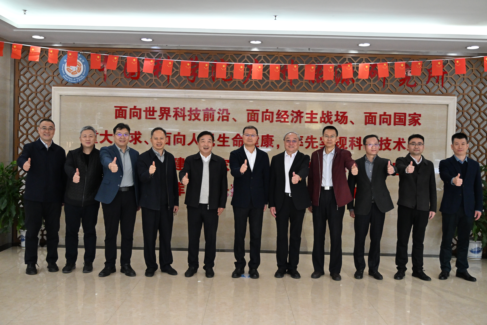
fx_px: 487
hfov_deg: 53.1
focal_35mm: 36
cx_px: 244
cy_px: 162
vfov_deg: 36.9
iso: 2000
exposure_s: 1/200
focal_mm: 24
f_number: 4
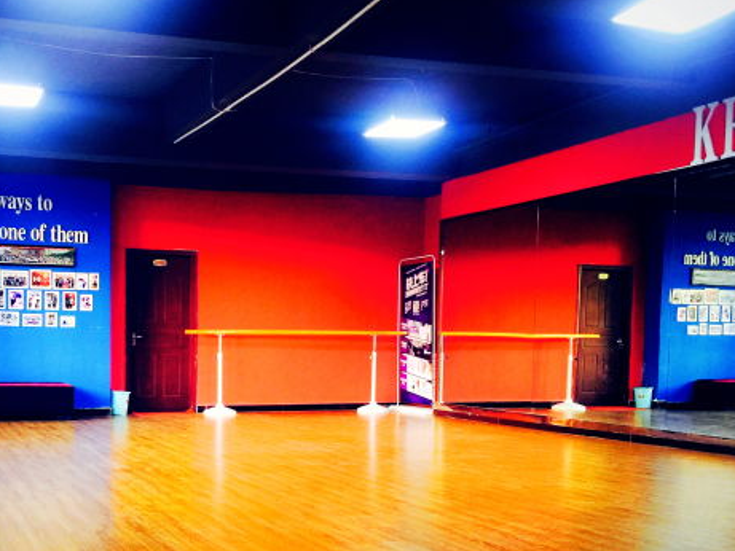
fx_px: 934
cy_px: 399
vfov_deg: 32.4
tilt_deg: -2.8
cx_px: 209
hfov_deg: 42.0
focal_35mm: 44
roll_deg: -2.4
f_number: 2.2
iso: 80
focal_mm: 4.15
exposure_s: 1/17
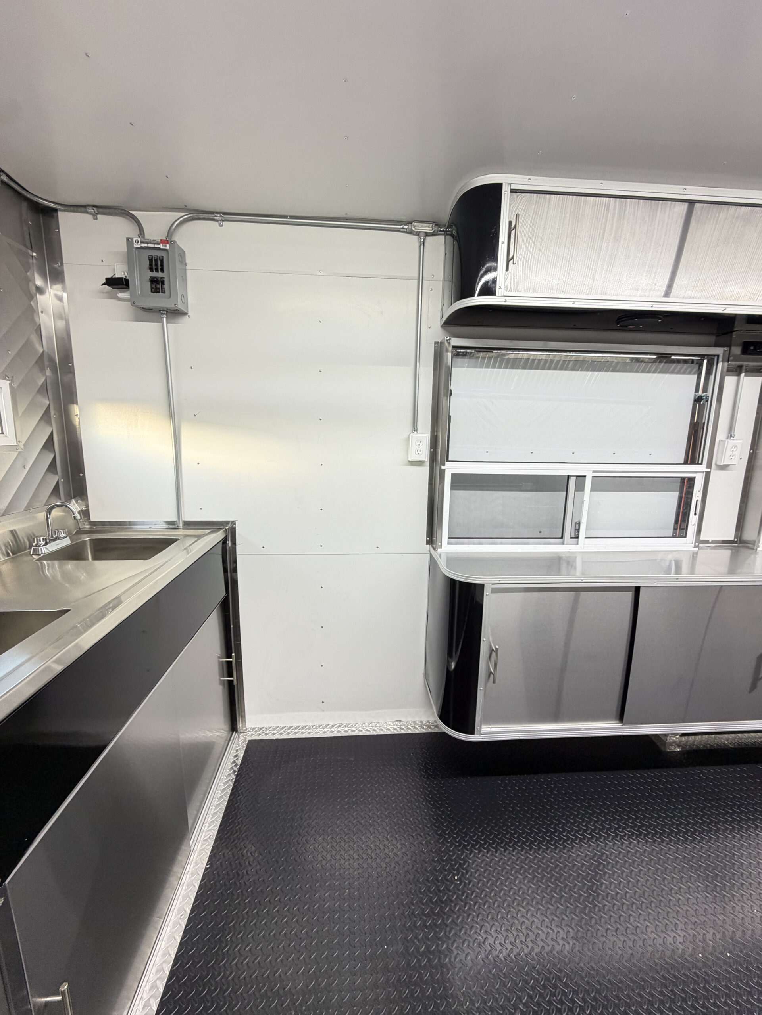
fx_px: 411
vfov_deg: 102.1
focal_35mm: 14
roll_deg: +0.8
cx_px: 381
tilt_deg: -9.9
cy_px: 508
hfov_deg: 85.7
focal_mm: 2.22
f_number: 2.2
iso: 200
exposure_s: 1/60
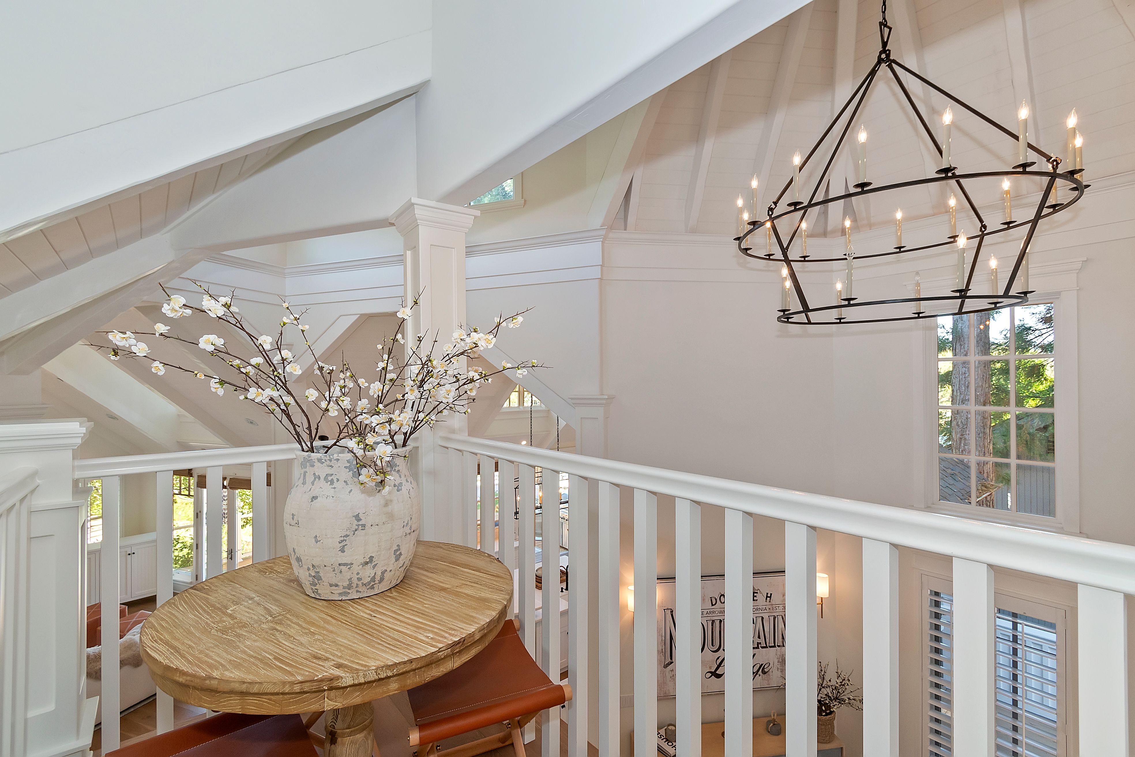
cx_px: 568
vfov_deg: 77.3
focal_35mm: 15
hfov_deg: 100.4
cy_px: 378
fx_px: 473
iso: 400
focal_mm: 10
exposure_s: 1/30
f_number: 8
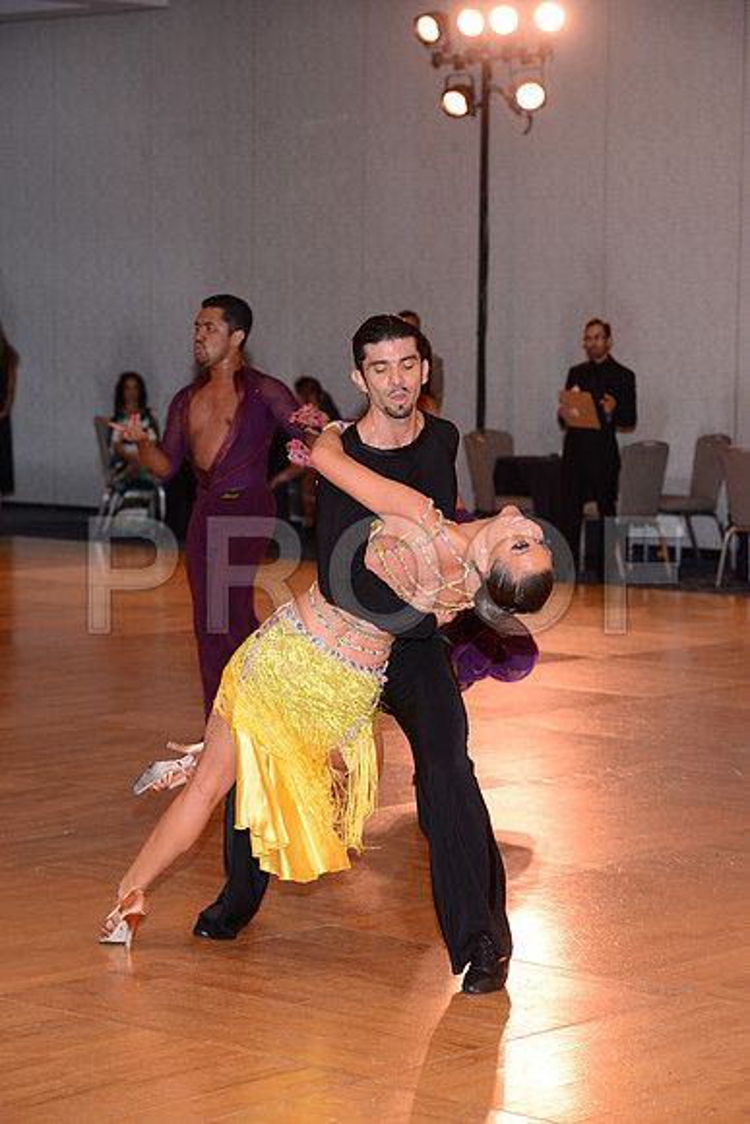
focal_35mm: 98
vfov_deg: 20.8
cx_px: 375
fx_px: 3060
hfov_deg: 14.0
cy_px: 562
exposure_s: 1/250
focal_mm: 98
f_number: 5.6
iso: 1000
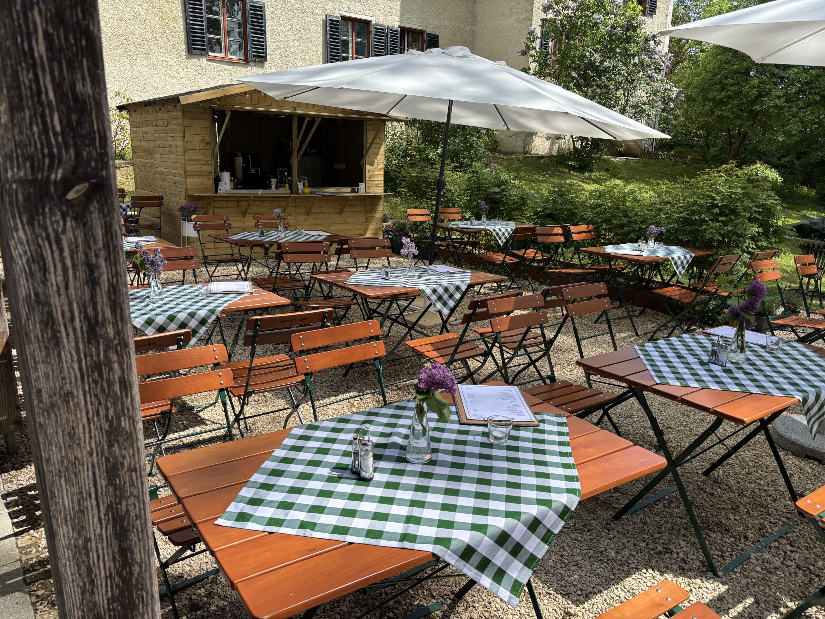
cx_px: 412
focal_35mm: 26
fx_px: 620
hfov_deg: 67.3
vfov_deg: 53.1
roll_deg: -1.5
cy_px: 310
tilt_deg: -14.4
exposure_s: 1/1499
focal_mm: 5.96
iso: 50
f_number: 1.6
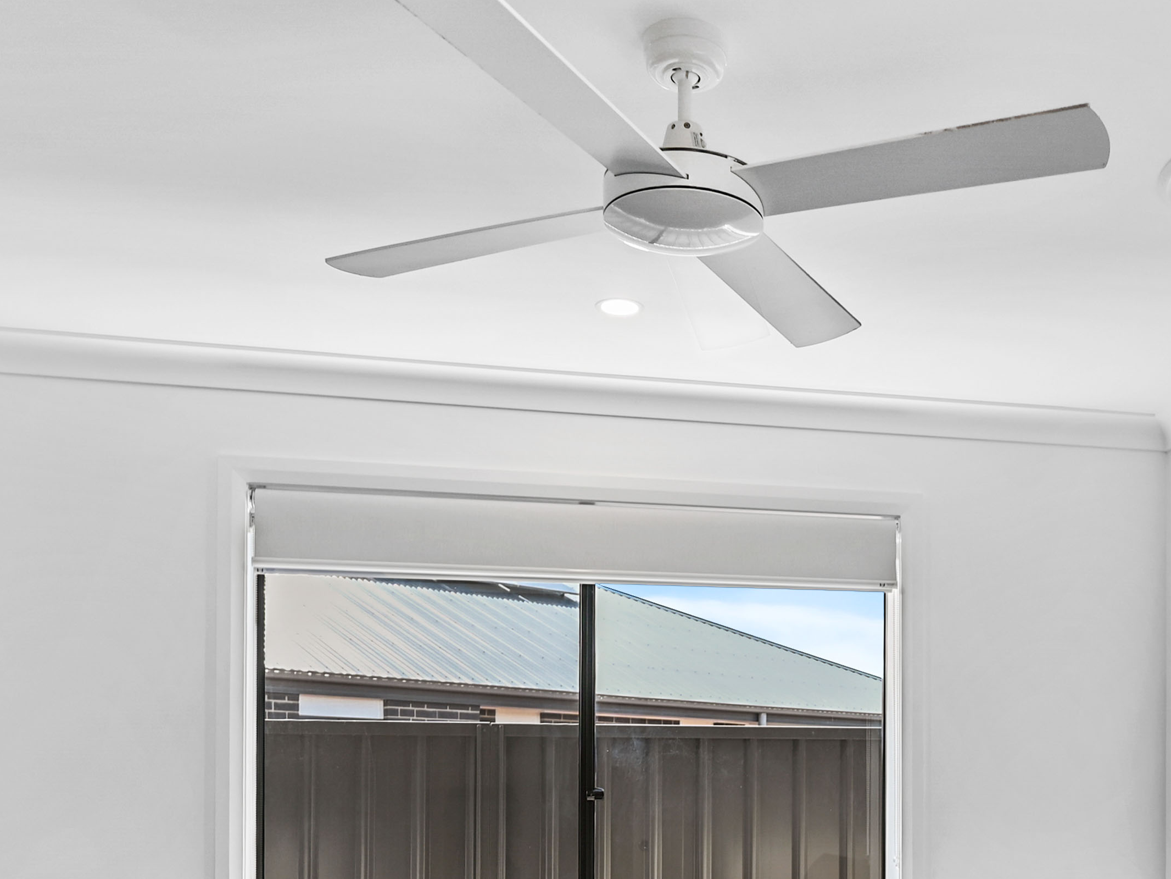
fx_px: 1285
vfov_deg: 34.4
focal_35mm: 38
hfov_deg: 47.6
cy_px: 873
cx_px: 838
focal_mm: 14
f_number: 4
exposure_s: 1/13
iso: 100
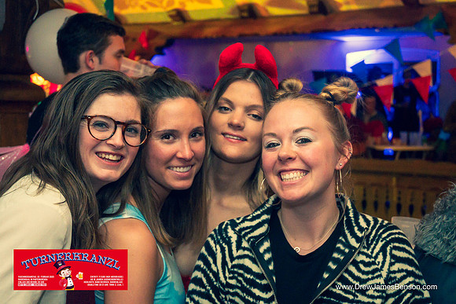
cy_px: 152
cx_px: 228
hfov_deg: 33.4
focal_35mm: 60
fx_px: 760
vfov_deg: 22.6
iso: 3600
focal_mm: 40
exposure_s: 1/60
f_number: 4.2
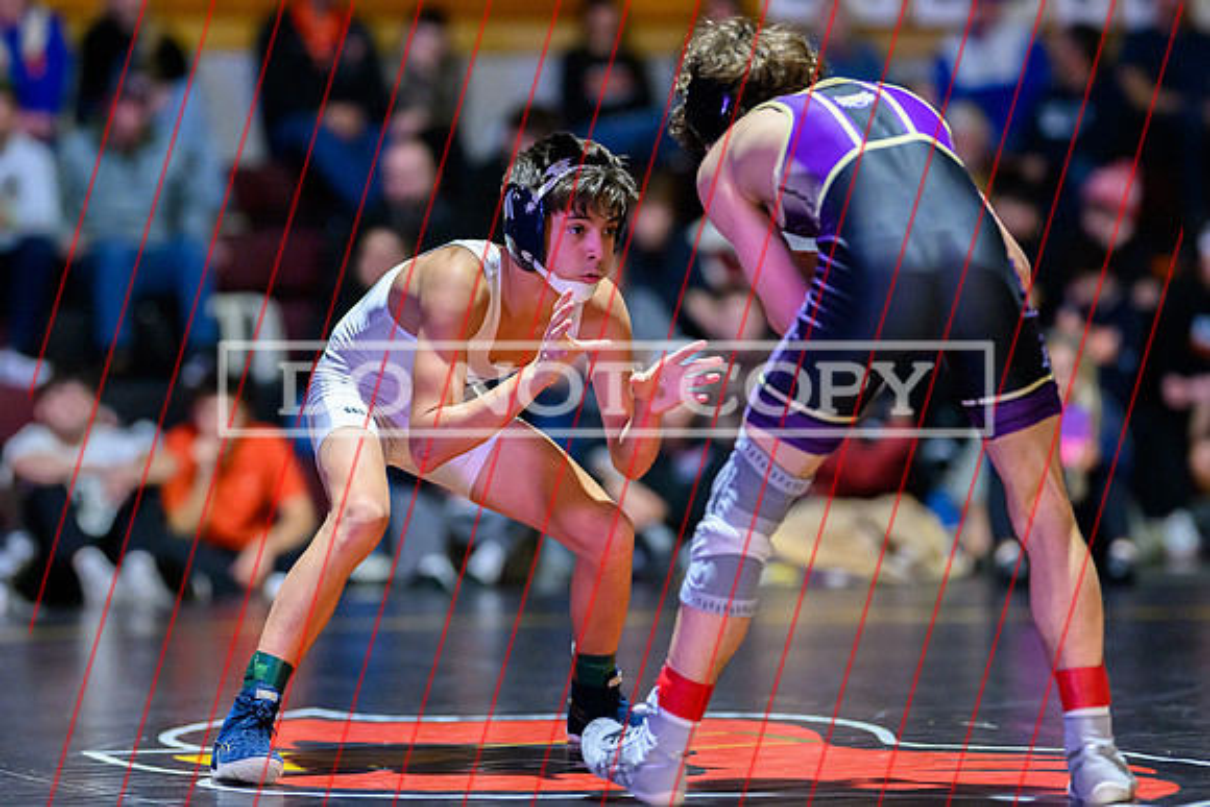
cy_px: 398
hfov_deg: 14.3
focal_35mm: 144
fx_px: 4835
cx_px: 567
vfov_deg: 9.5
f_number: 1.8
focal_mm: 135
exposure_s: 1/640
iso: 8000
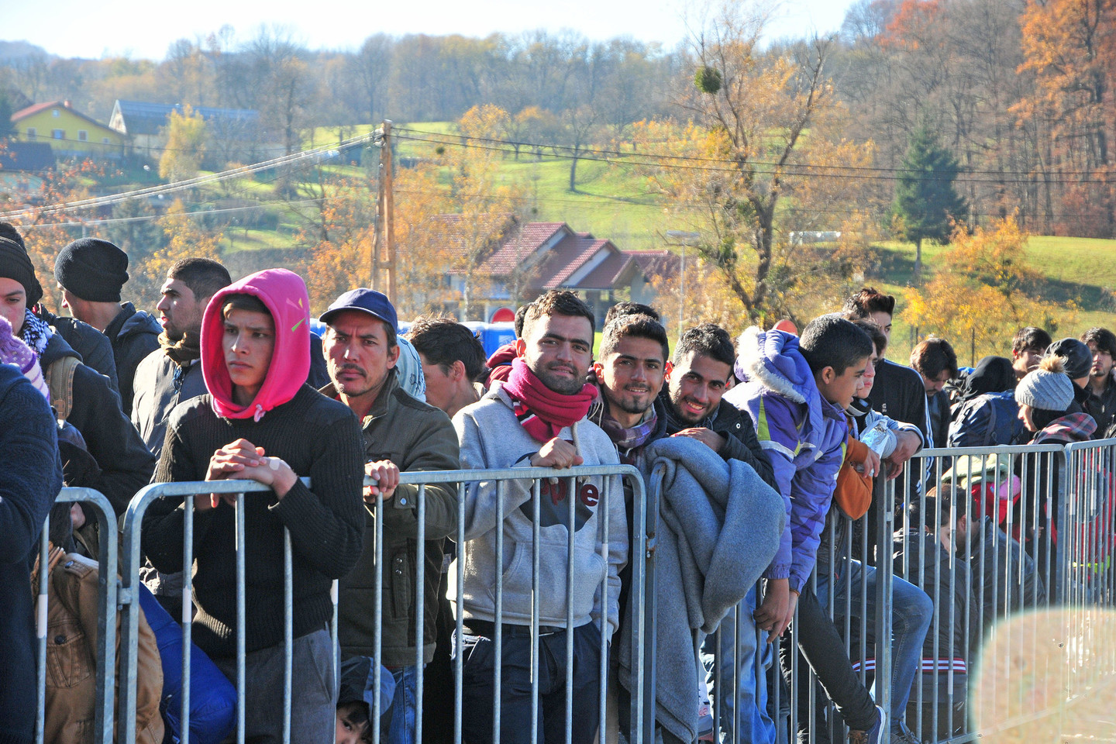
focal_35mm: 84
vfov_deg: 16.3
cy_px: 372
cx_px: 558
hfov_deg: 24.2
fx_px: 2604
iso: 320
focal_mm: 56
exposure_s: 1/500
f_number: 5.3
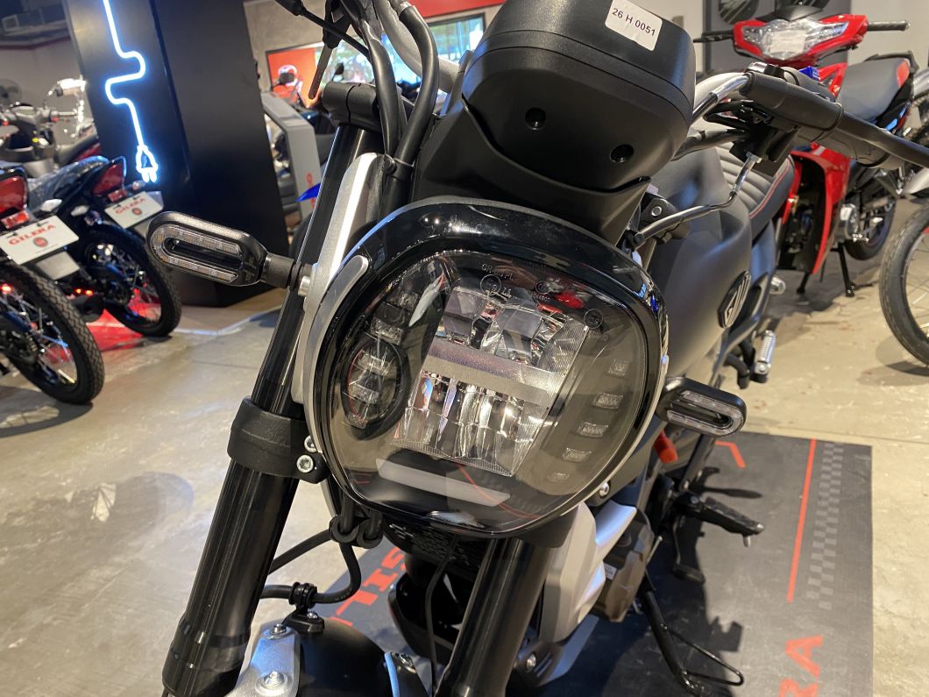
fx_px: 698
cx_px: 464
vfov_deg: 53.1
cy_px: 348
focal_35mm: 26
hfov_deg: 67.3
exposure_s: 1/50
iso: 250
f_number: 1.8
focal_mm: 4.25
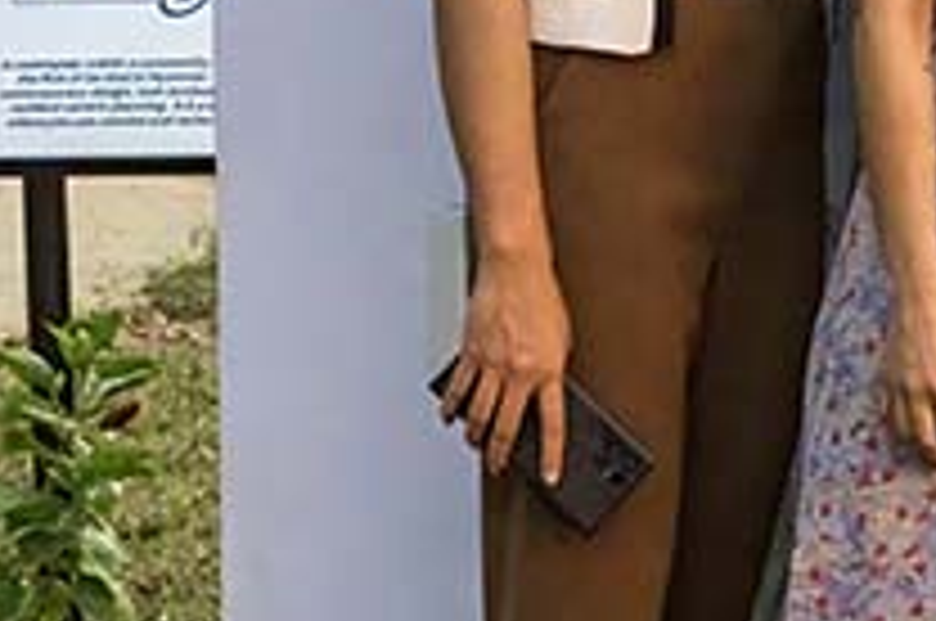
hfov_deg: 10.6
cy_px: 9
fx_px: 4439
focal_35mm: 171
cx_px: 2110
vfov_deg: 8.0
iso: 20000
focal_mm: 37
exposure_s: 1/200
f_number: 5.6
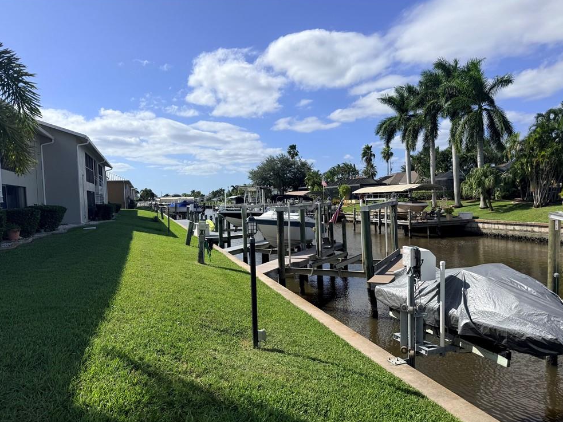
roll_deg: +1.5
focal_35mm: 25
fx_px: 407
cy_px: 216
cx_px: 281
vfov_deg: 54.9
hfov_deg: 69.4
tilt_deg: -3.1
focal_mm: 6.76
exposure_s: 1/8130
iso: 80
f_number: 1.78
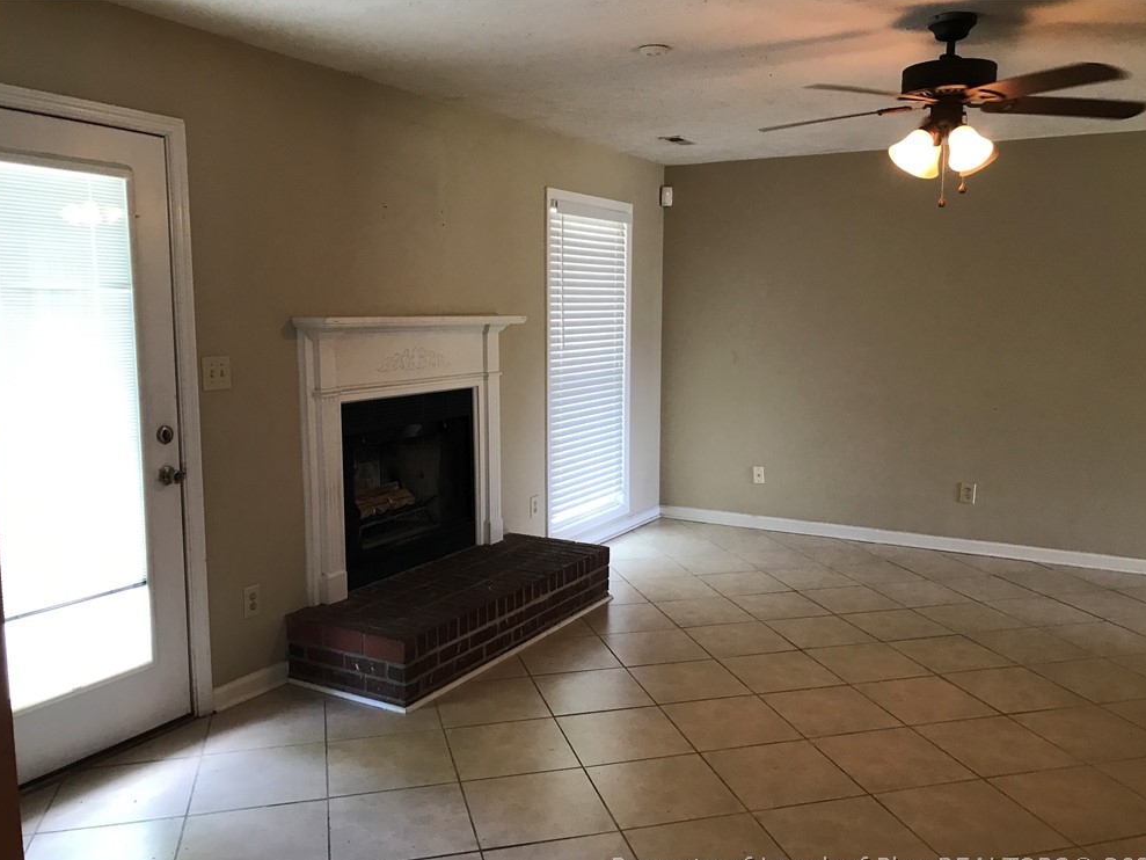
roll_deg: +1.3
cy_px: 442
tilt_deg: -7.9
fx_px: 960
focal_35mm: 29
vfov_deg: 48.2
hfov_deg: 61.7
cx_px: 582
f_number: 1.8
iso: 40
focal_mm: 3.99
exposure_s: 1/20
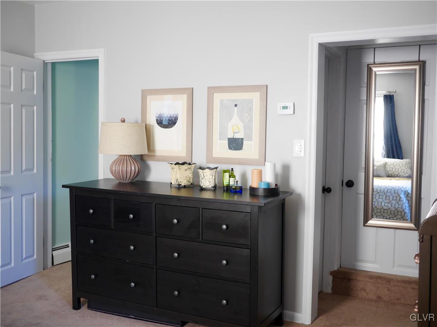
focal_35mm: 40
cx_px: 218
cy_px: 164
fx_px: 505
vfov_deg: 36.0
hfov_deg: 46.8
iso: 400
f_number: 1.7
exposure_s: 1/60
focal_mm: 20
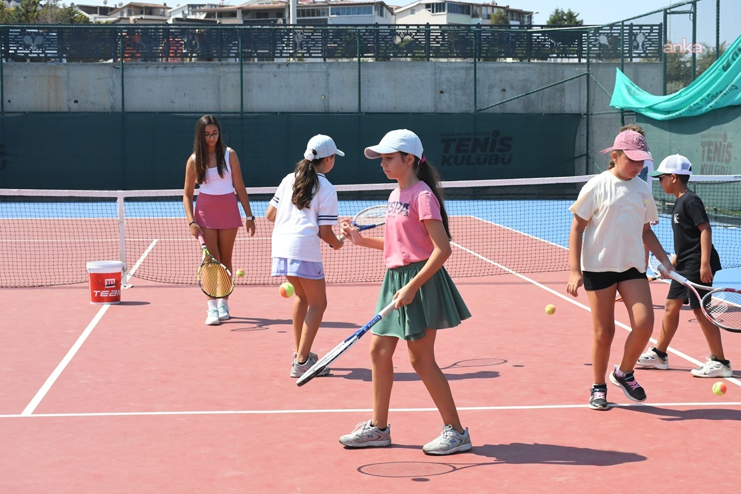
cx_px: 370
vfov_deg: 21.6
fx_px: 1297
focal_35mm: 63
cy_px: 247
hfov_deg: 31.9
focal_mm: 42
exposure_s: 1/2500
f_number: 9
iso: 1600
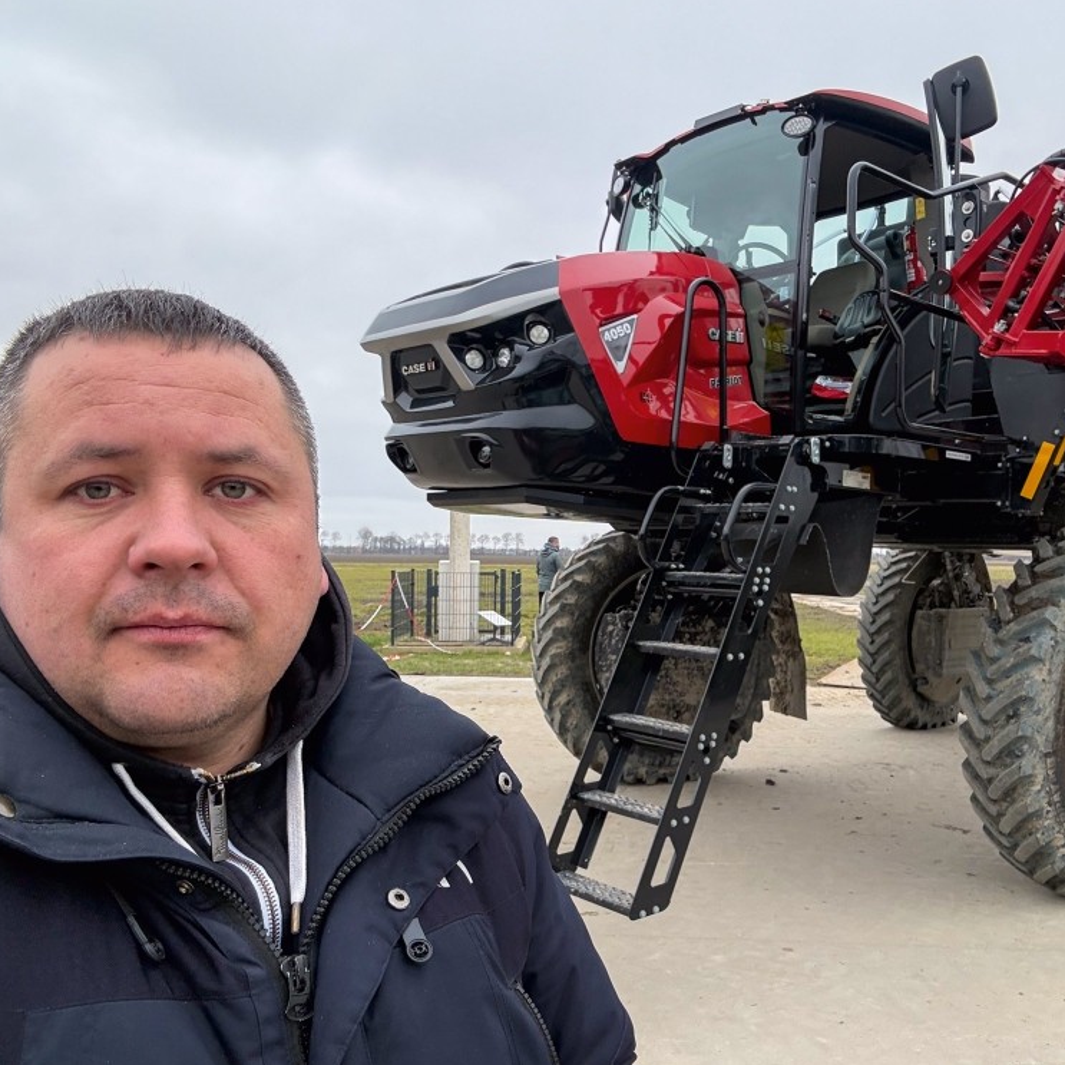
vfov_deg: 57.3
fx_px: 975
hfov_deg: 56.9
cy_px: 533
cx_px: 631
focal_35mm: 28
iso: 40
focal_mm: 2.69
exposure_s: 1/150
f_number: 1.9
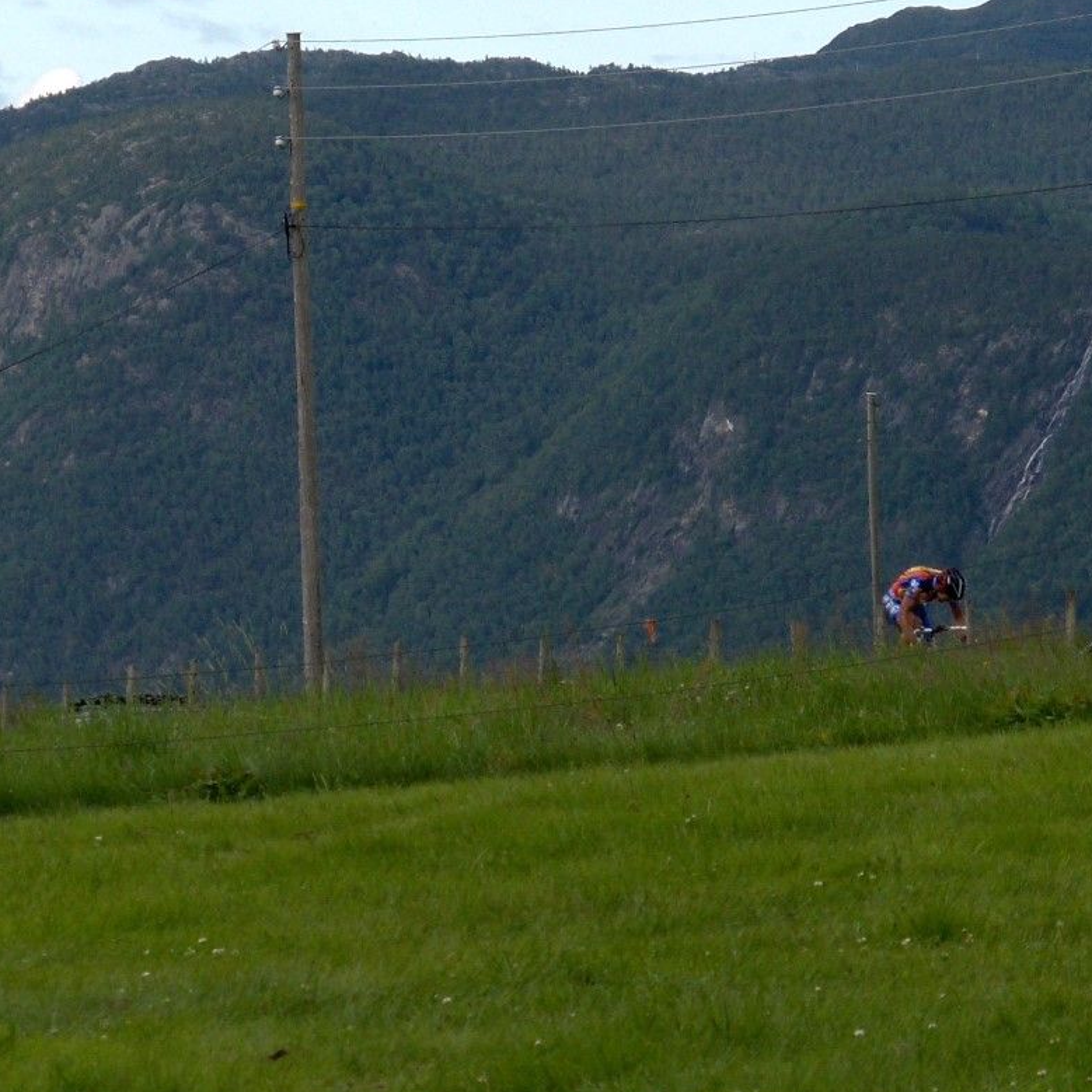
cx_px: 338
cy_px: 697
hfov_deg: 7.6
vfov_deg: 7.6
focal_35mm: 231
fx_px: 8244
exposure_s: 1/357
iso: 149
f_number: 4.7
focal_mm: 29
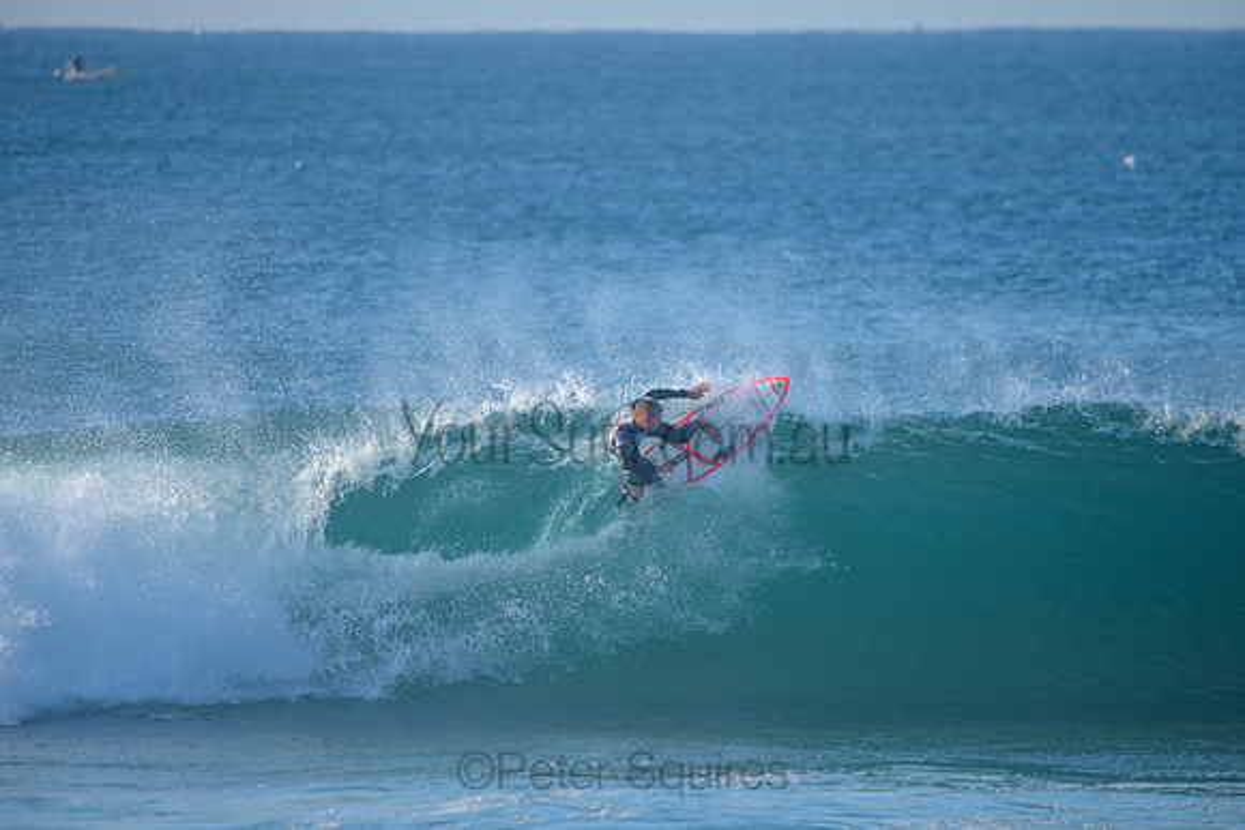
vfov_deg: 2.5
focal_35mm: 540
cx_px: 624
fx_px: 18667
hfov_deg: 3.8
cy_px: 395
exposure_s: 1/2000
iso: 450
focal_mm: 500
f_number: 5.6
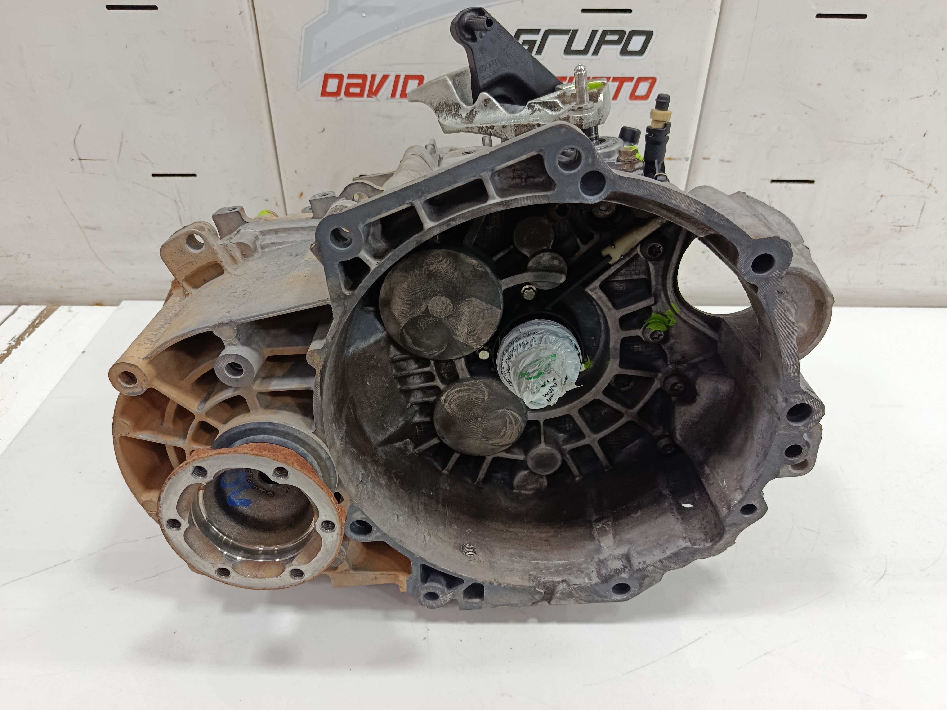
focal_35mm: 24
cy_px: 355
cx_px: 474
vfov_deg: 56.8
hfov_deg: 71.6
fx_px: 657
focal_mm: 5.24
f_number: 1.7
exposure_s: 1/50
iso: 691
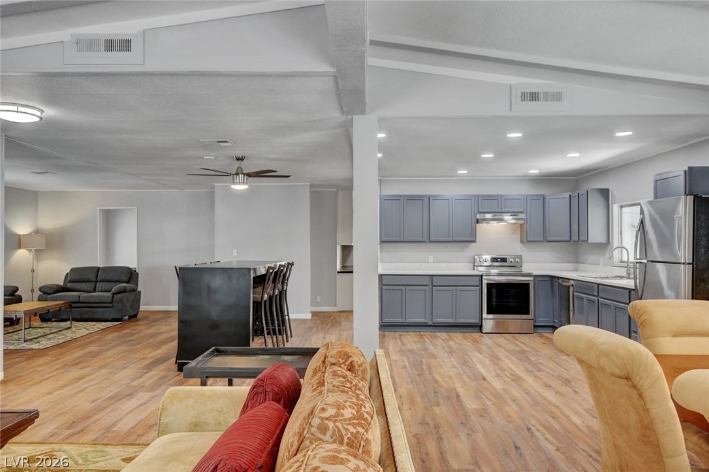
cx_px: 354
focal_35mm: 27
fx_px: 531
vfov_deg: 47.9
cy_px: 236
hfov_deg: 67.4
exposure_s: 1/8
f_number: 9
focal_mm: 18
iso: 640
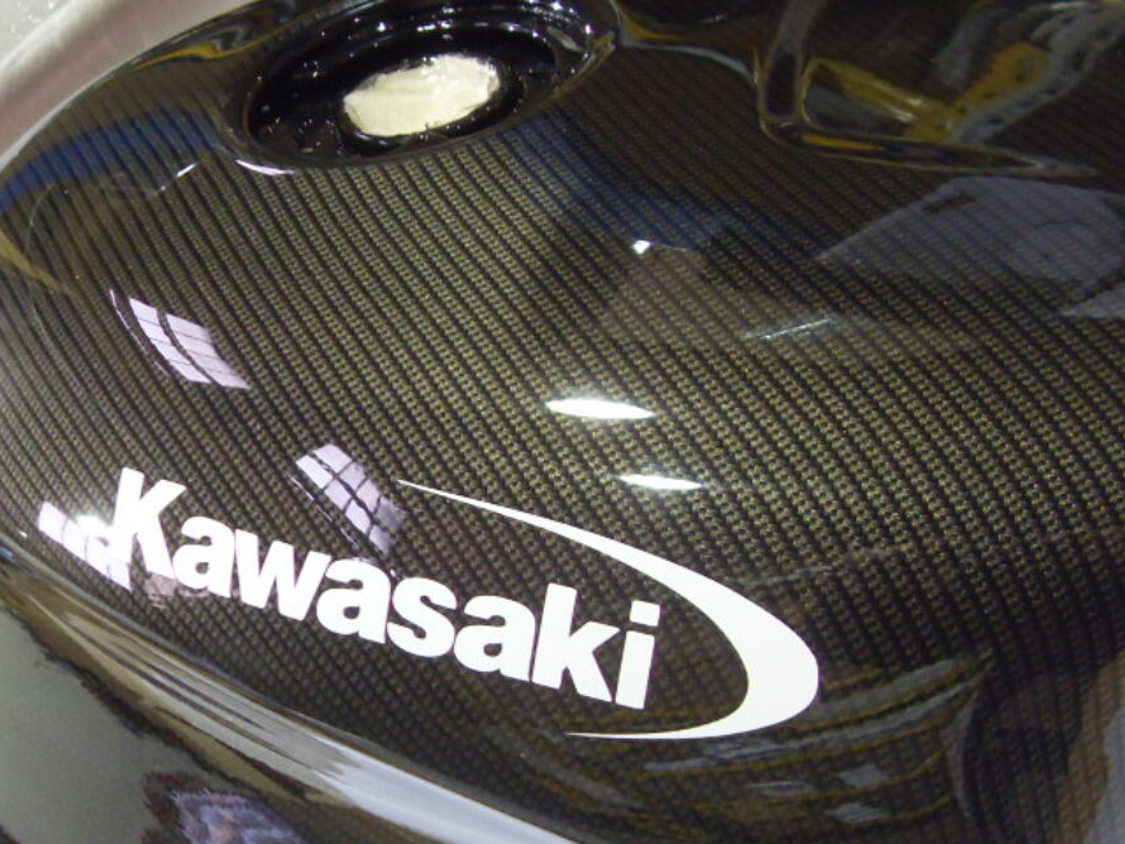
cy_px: 518
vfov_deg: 26.0
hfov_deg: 34.3
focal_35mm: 56
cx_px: 660
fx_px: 1820
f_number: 2.8
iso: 200
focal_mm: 6.3
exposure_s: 1/10
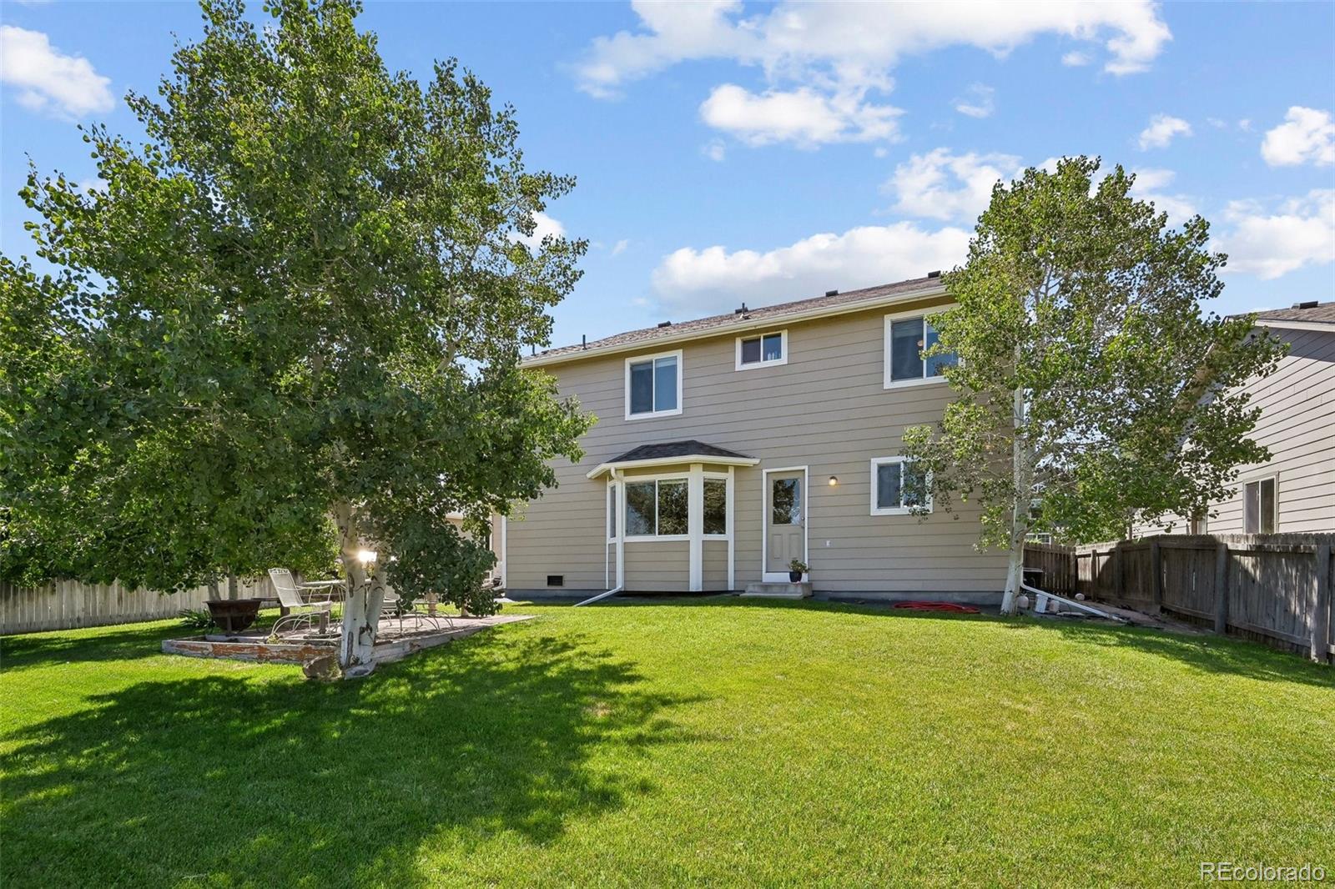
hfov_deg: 104.3
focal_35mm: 14
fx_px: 519
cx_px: 668
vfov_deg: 81.2
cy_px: 444
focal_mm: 14
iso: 400
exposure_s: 1/640
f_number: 10
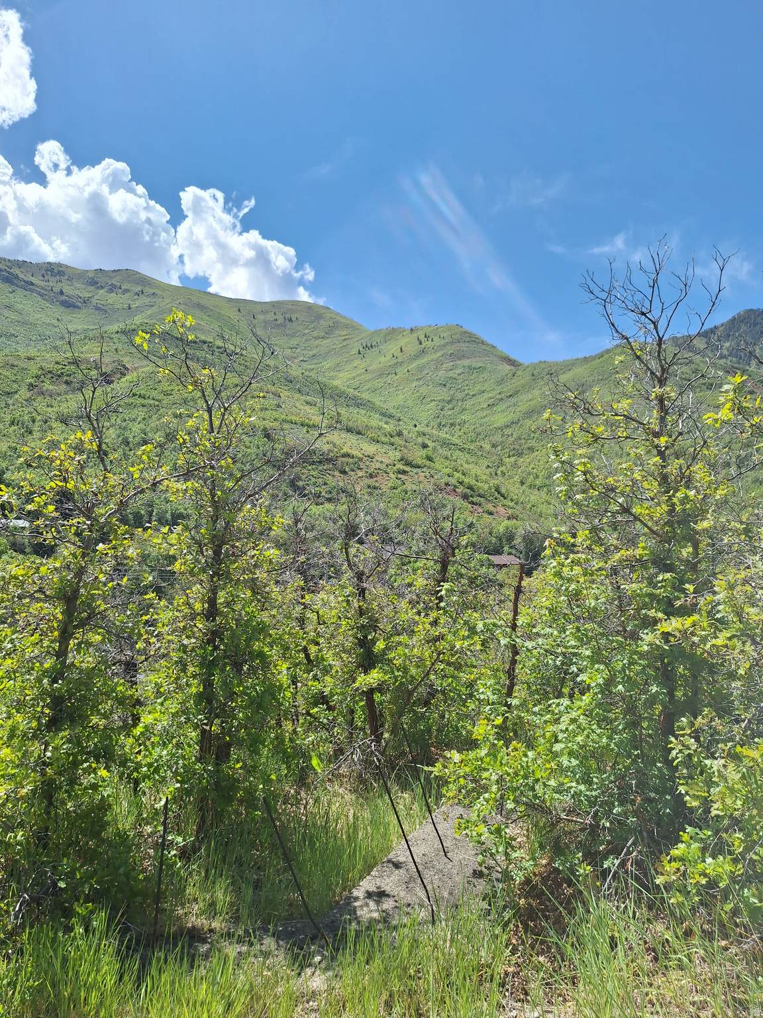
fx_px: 676
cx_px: 382
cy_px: 509
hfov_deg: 58.9
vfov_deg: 73.9
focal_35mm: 23
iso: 40
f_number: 1.8
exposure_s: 1/3311
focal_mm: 5.54
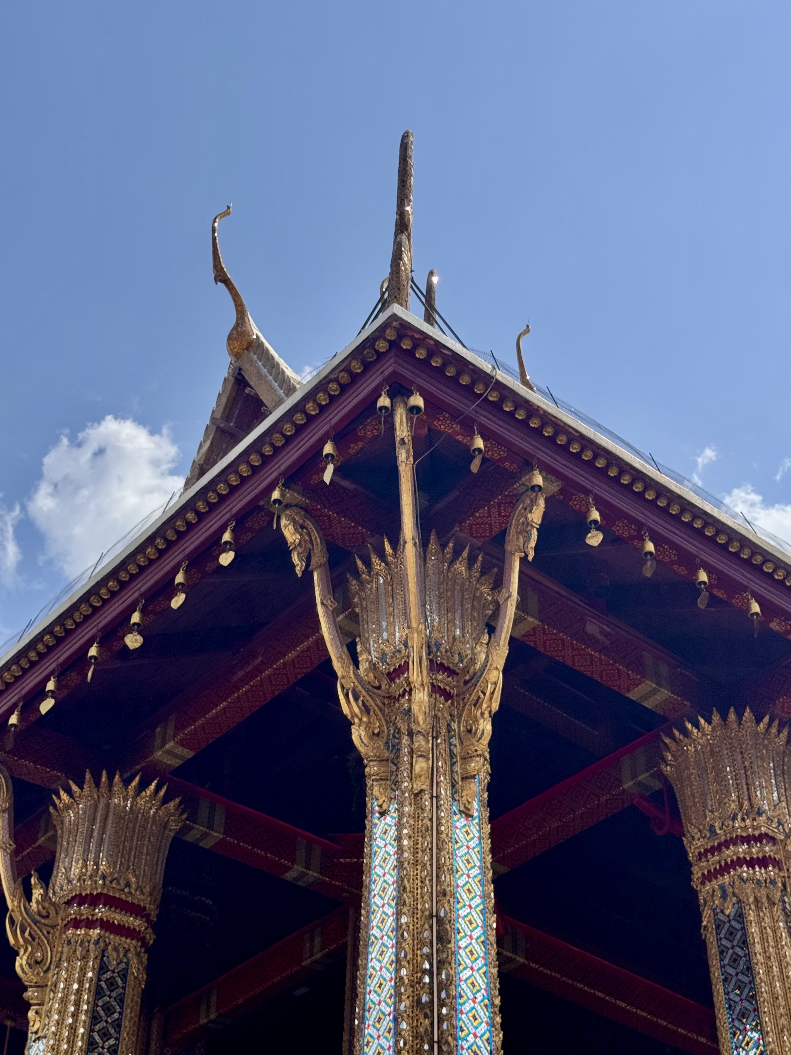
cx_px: 410
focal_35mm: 52
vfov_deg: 36.8
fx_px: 1584
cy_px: 488
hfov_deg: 28.0
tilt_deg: +42.3
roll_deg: -0.7
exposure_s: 1/7092
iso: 64
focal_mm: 6.76
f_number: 1.78
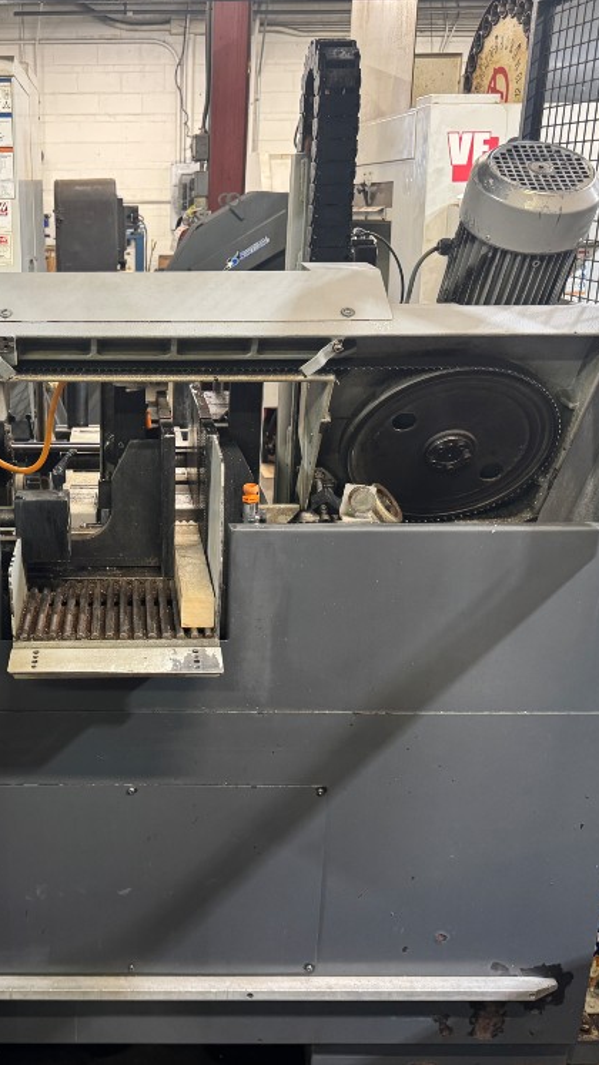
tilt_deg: -19.0
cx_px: 111
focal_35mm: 35
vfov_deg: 56.6
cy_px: 533
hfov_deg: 32.7
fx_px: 989
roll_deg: +1.6
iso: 200
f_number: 1.78
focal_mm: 6.76
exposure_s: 1/60
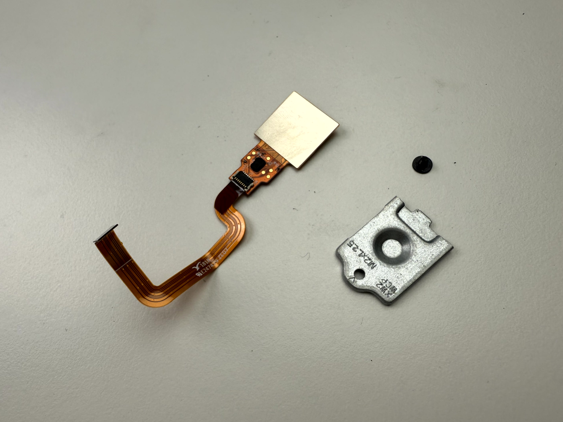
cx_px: 292
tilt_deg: -68.4
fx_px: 407
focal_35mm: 25
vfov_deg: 54.9
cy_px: 219
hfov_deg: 69.4
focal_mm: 2.22
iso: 40
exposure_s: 1/410
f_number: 2.2
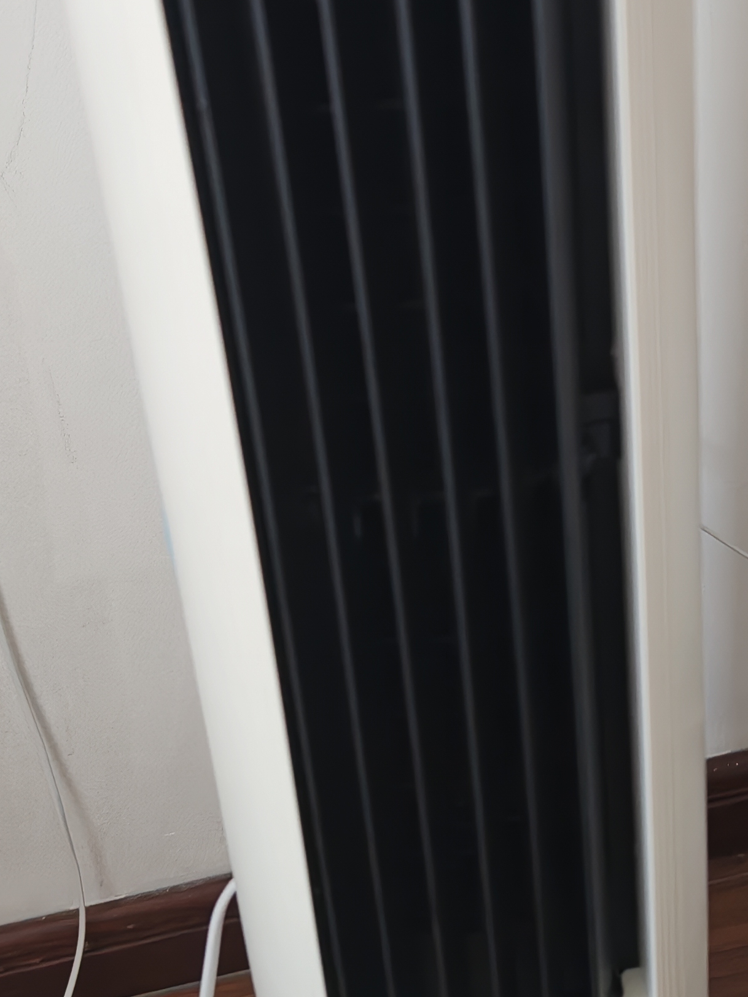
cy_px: 335
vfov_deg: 33.0
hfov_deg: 25.2
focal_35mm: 58
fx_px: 1671
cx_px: 453
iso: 500
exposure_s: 1/100
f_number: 1.8
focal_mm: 8.67
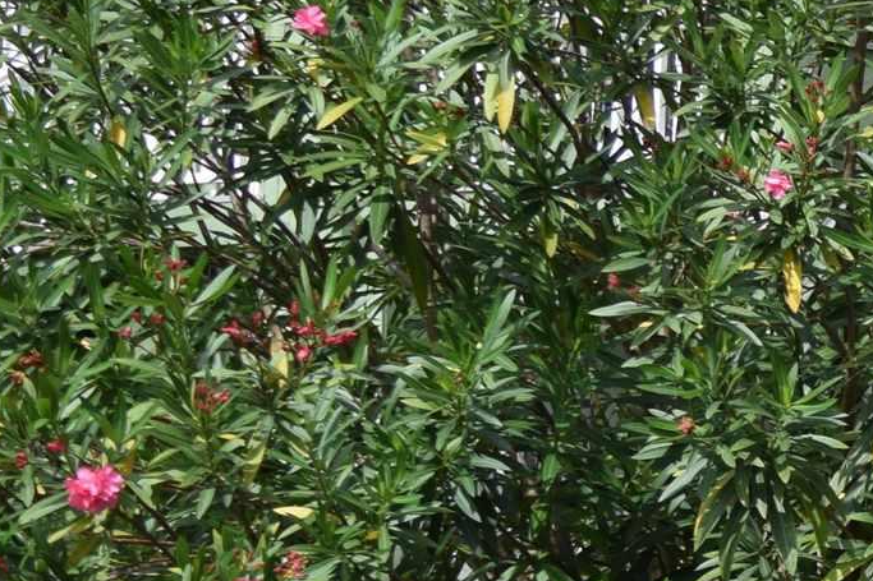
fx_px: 3927
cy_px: 388
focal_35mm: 162
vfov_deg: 8.5
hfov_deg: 11.2
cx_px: 1889
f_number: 5
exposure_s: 1/1250
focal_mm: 24
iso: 200
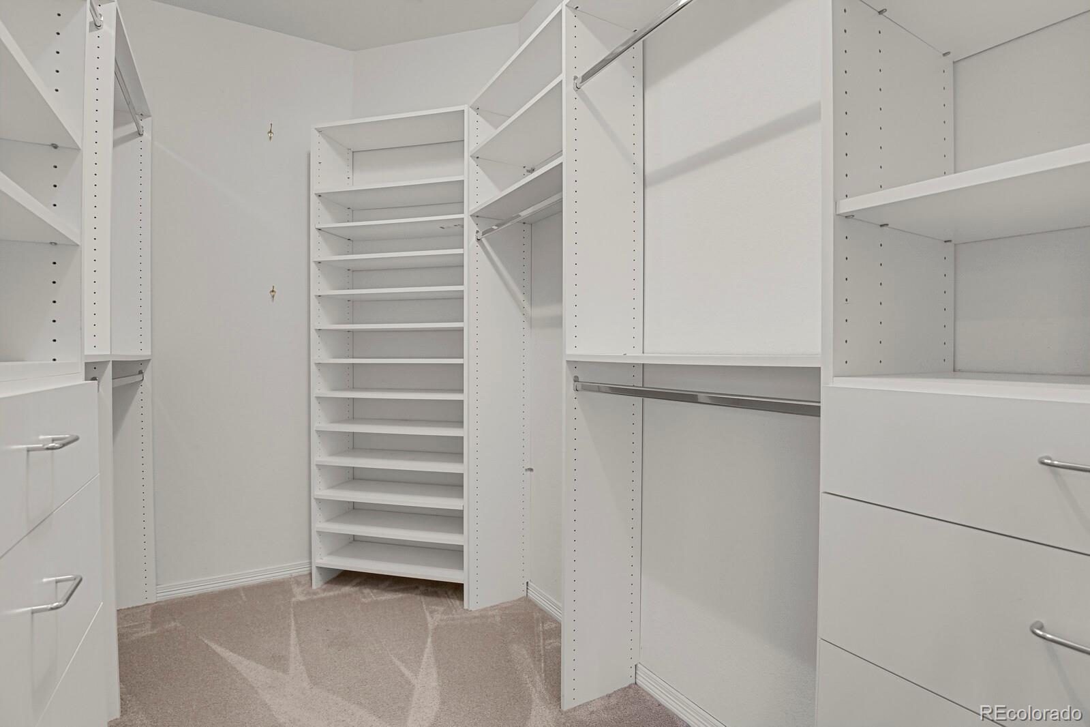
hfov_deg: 93.3
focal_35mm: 17
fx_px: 515
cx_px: 545
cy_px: 364
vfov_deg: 70.4
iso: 12800
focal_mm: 17
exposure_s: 1/13
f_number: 8
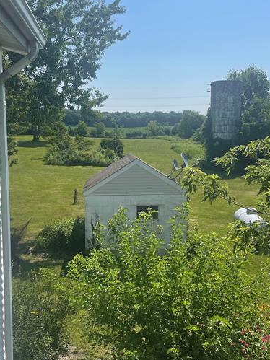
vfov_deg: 46.8
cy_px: 167
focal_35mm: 40
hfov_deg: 35.9
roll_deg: +0.6
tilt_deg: -6.5
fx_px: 416
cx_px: 123
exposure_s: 1/5556
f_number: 1.6
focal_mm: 4.2
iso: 32
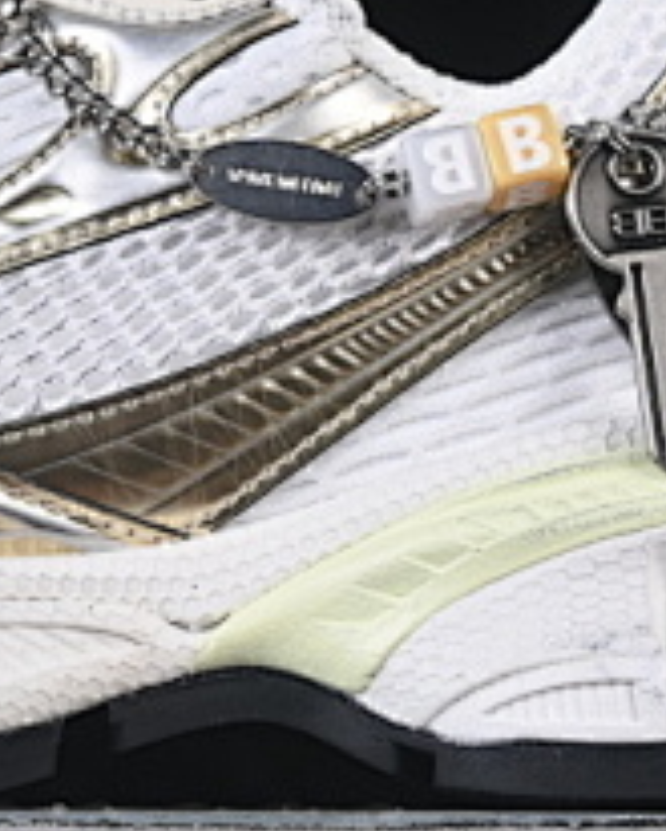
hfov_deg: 5.7
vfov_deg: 7.1
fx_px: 6721
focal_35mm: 273
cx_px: 65
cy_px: 143
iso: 160
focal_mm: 50
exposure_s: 1/80
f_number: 8
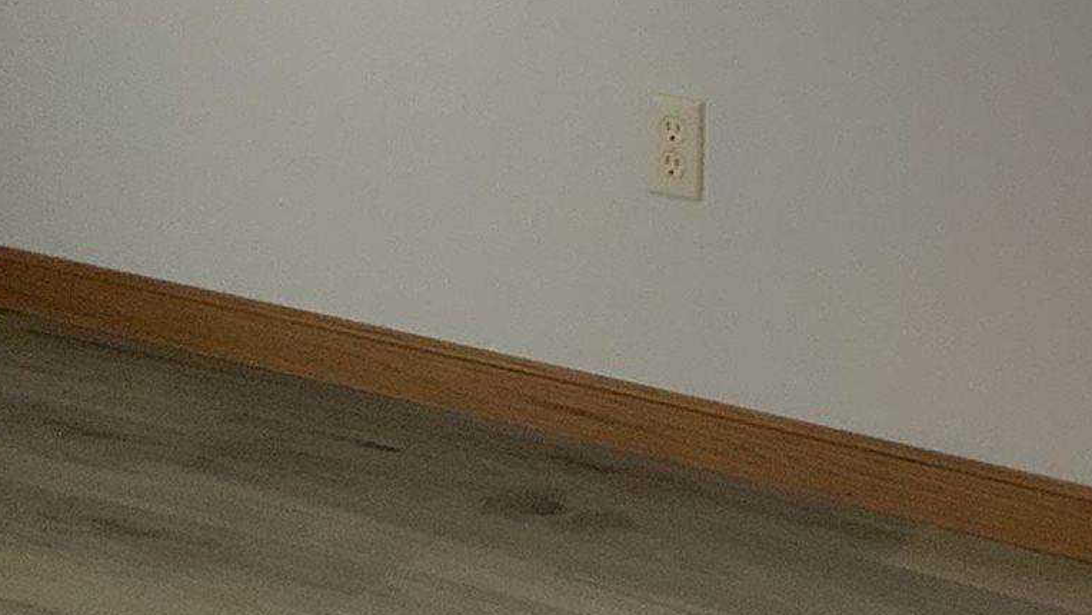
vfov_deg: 9.1
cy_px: -558
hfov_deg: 16.7
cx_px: 945
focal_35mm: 127
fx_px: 3678
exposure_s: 1/60
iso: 80
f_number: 1.8
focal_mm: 3
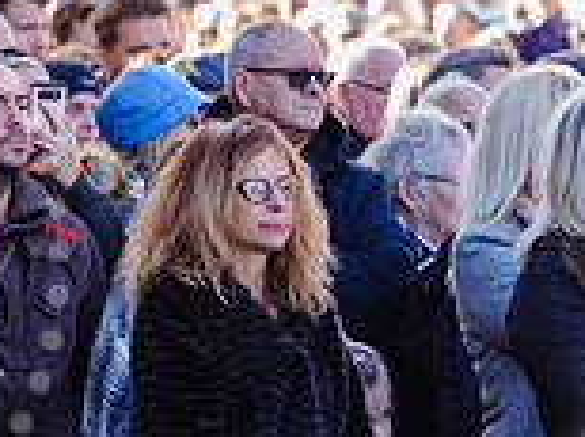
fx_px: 9196
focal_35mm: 545
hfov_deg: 3.6
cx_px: -292
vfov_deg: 2.7
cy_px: 258
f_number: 4.8
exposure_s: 1/125
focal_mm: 145
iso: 400
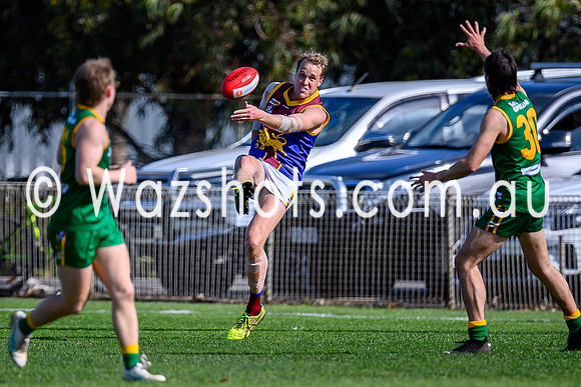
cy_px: 247
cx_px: 237
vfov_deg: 1.4
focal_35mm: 995
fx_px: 16064
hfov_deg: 2.1
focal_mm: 500
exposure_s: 1/2000
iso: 200
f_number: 4
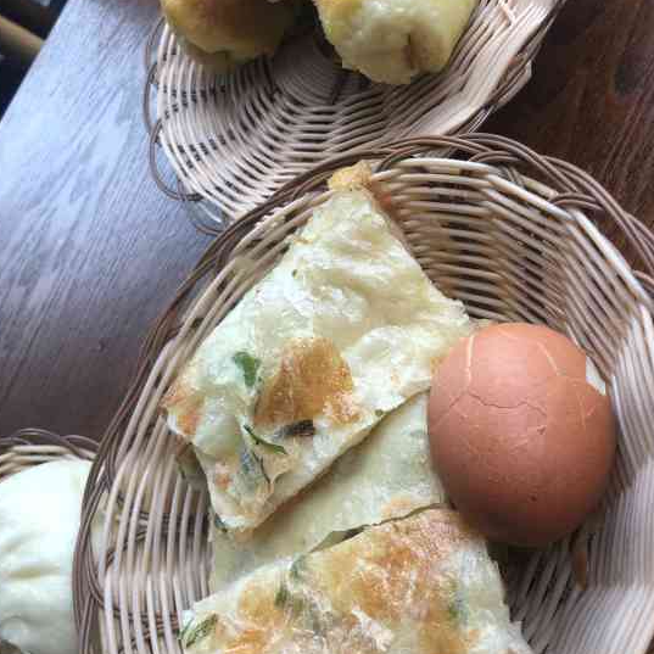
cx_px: 389
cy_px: 262
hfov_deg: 39.0
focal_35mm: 43
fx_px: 919
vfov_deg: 39.0
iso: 25
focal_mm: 4
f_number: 1.8
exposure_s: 1/100
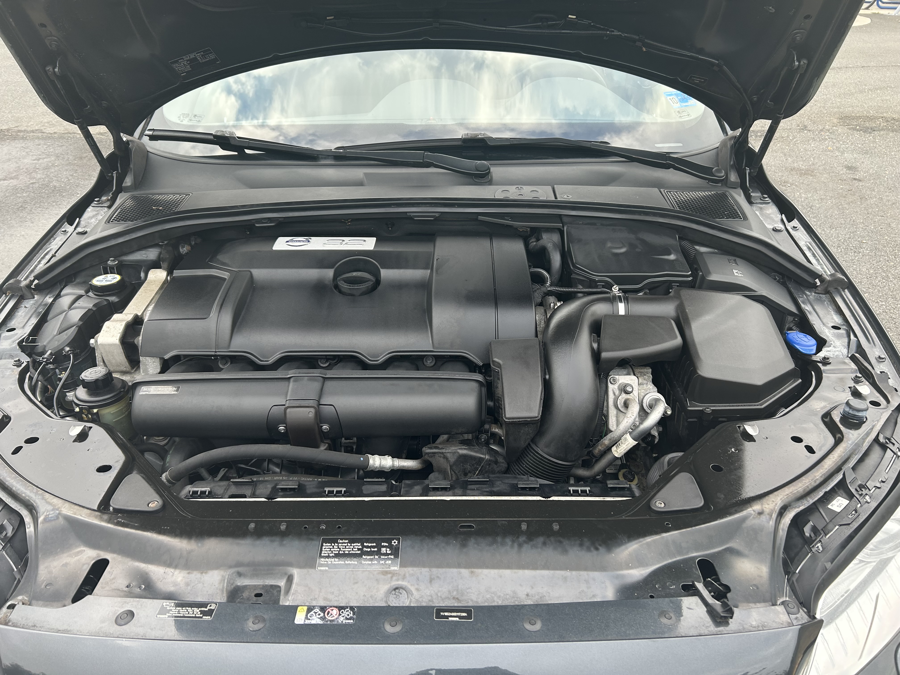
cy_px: 338
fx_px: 676
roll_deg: -0.9
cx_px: 450
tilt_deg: -31.5
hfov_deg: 67.3
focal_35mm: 26
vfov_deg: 53.1
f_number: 1.5
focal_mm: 5.7
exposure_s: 1/180
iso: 50
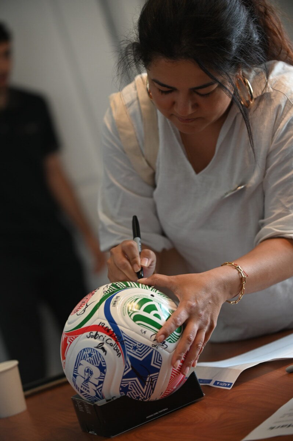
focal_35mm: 98
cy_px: 220
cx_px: 146
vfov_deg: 20.8
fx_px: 1198
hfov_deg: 13.9
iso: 800
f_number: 2.8
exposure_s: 1/60
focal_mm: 98
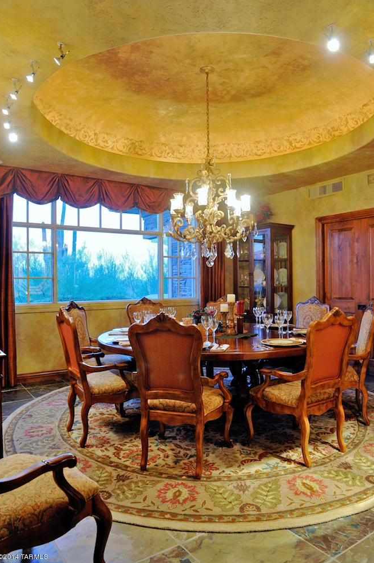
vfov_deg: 71.5
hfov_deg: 51.2
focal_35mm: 25
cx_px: 189
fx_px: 390
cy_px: 284
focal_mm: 24
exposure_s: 1/8
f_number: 7.1
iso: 800
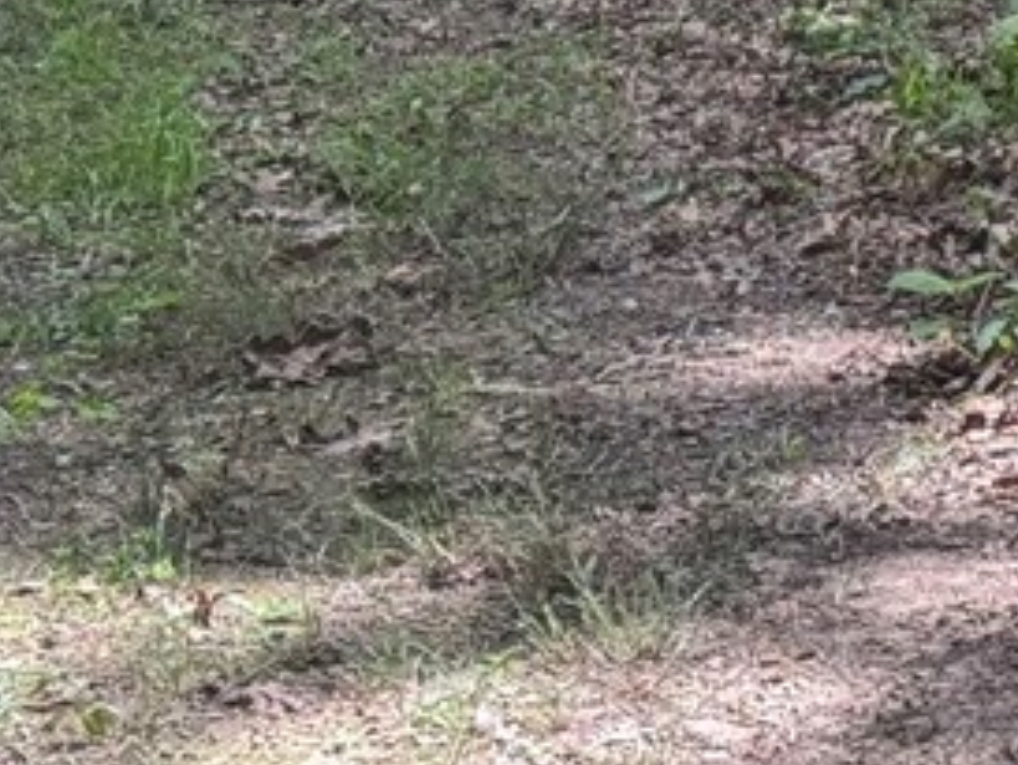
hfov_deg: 10.5
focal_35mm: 180
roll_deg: +0.6
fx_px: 5296
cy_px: -377
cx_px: 1611
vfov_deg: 8.1
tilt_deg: -8.0
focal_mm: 6.76
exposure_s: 1/402
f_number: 1.78
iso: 64
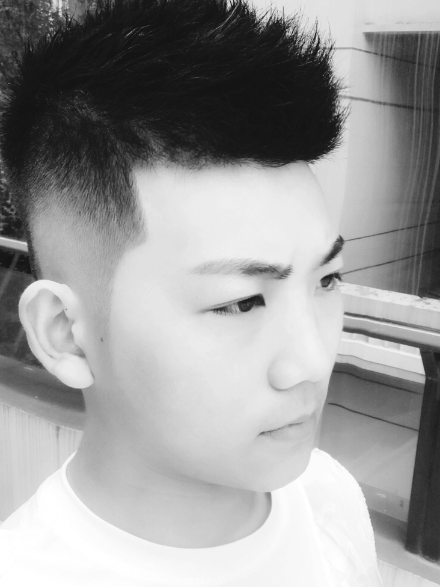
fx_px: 712
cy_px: 344
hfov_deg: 34.2
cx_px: 267
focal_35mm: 42
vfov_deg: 44.6
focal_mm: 2.87
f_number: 2.2
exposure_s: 1/258
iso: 25
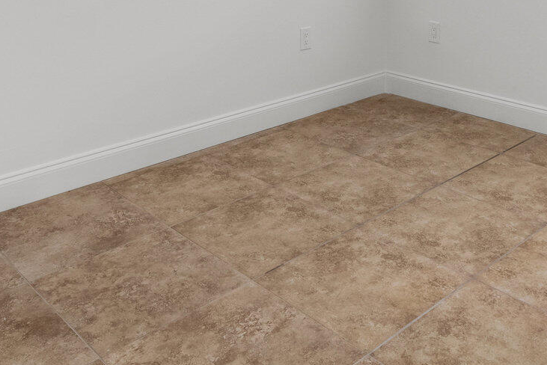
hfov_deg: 45.9
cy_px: -99
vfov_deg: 27.2
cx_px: 351
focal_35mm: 42
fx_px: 638
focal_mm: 10
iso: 800
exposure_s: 1/1.67
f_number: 8
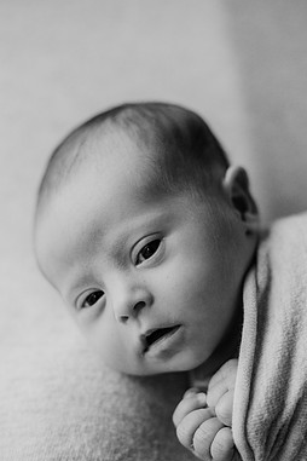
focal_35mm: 59
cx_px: 152
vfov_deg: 33.9
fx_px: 755
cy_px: 254
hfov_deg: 23.0
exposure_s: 1/500
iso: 500
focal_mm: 50
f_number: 2.2
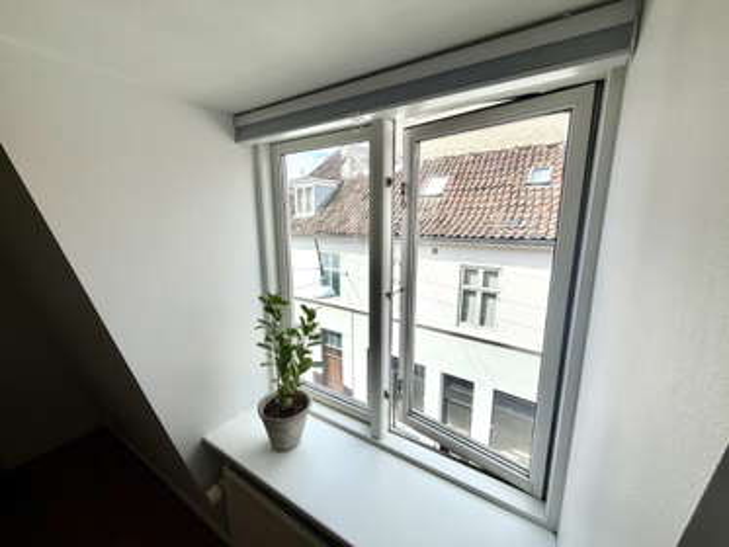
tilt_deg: -9.6
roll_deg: +0.1
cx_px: 364
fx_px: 295
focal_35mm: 14
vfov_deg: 85.7
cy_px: 274
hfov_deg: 102.0
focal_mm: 2.22
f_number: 2.2
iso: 40
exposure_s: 1/770
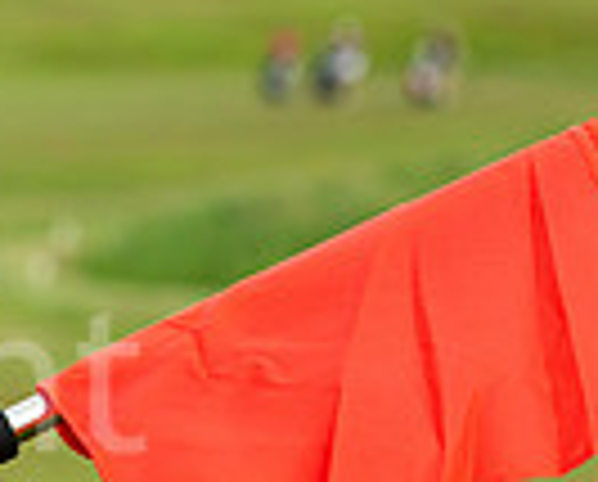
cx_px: -219
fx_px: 9436
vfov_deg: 2.9
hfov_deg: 3.6
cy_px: 612
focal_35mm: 532
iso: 640
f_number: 7.1
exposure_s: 1/1000
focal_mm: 122
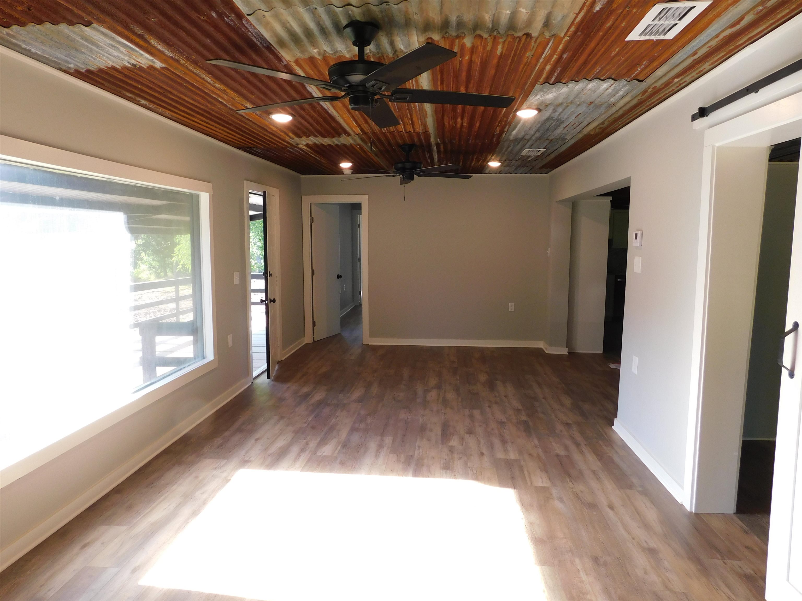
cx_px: 401
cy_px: 300
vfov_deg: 58.9
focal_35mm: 23
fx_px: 533
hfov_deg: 73.9
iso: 125
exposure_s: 1/40
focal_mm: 4
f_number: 3
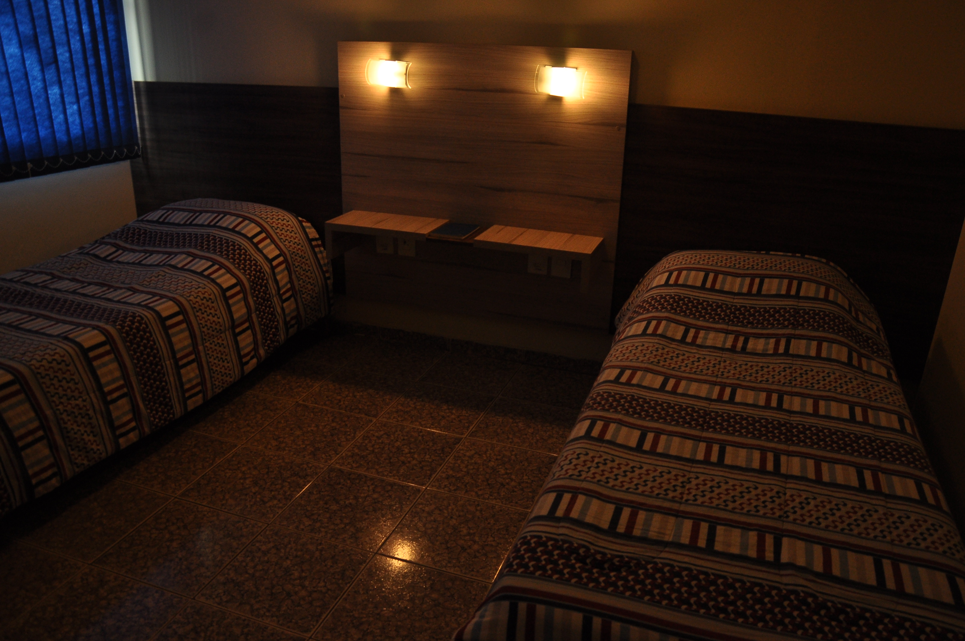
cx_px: 482
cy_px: 320
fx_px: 723
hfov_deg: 67.4
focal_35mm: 27
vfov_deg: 47.8
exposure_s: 1/60
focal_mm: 18
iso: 500
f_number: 5.6
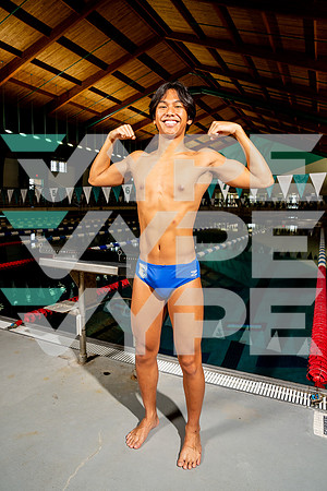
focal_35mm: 24
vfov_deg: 73.7
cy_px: 246
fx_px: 327
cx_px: 164
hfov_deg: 53.1
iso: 500
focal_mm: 24
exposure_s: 1/125
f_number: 7.1
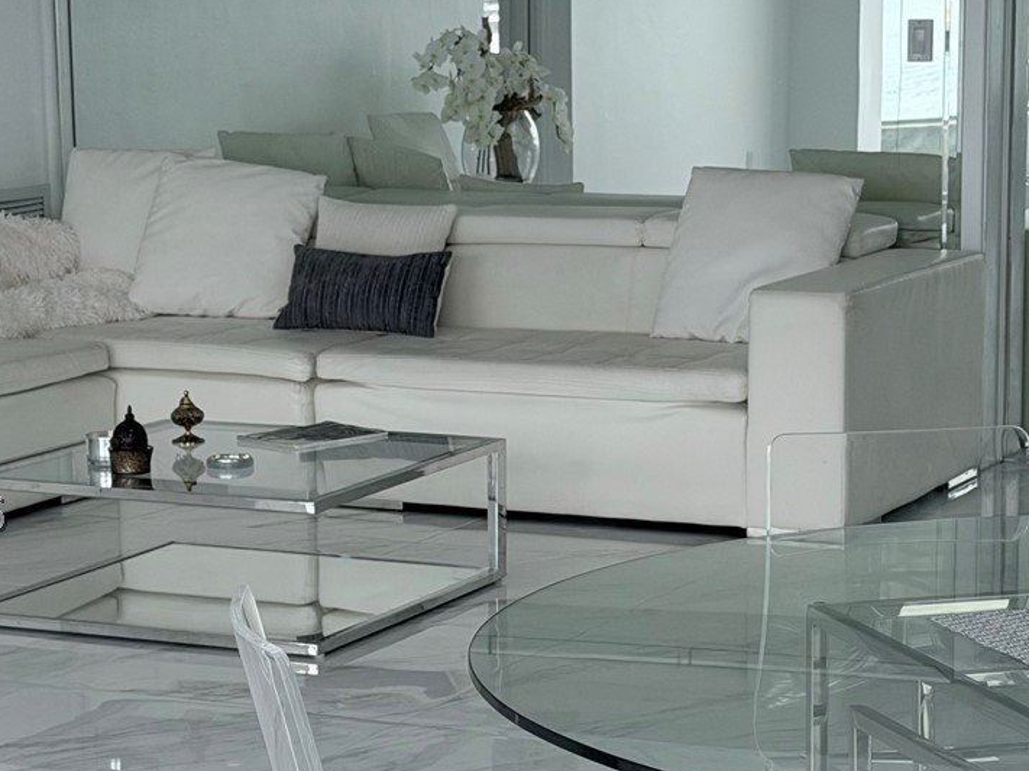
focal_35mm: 108
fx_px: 3210
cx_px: 450
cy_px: 514
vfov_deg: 13.7
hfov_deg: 18.2
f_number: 1.78
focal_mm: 6.76
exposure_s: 1/669
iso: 64
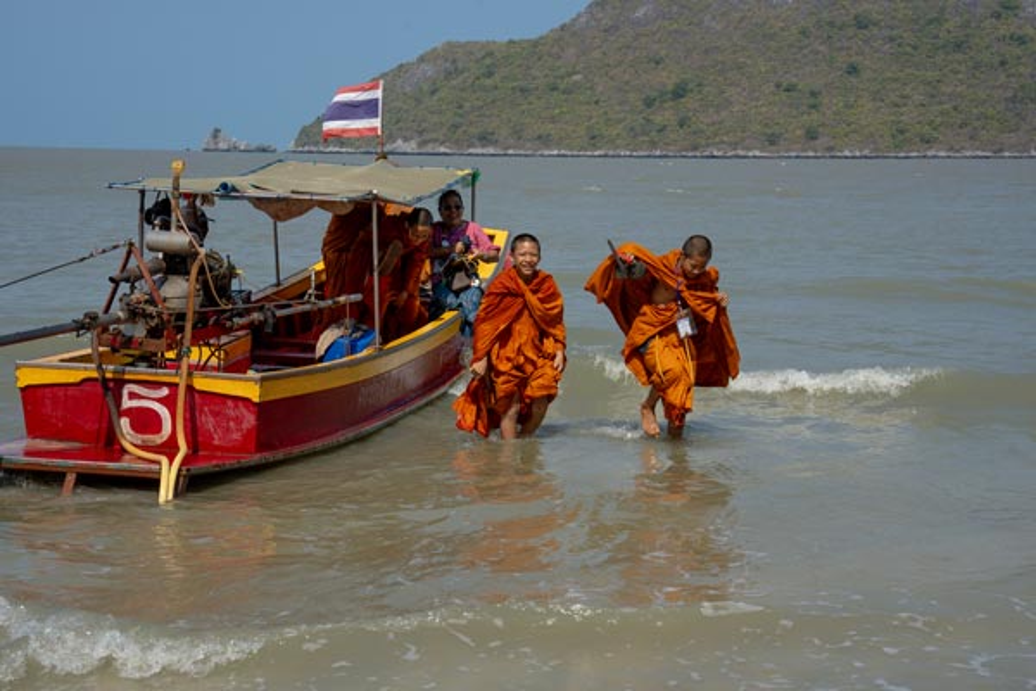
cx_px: 518
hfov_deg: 28.8
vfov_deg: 19.5
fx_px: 2014
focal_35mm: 70
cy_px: 346
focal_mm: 70
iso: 250
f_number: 11
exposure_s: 1/800
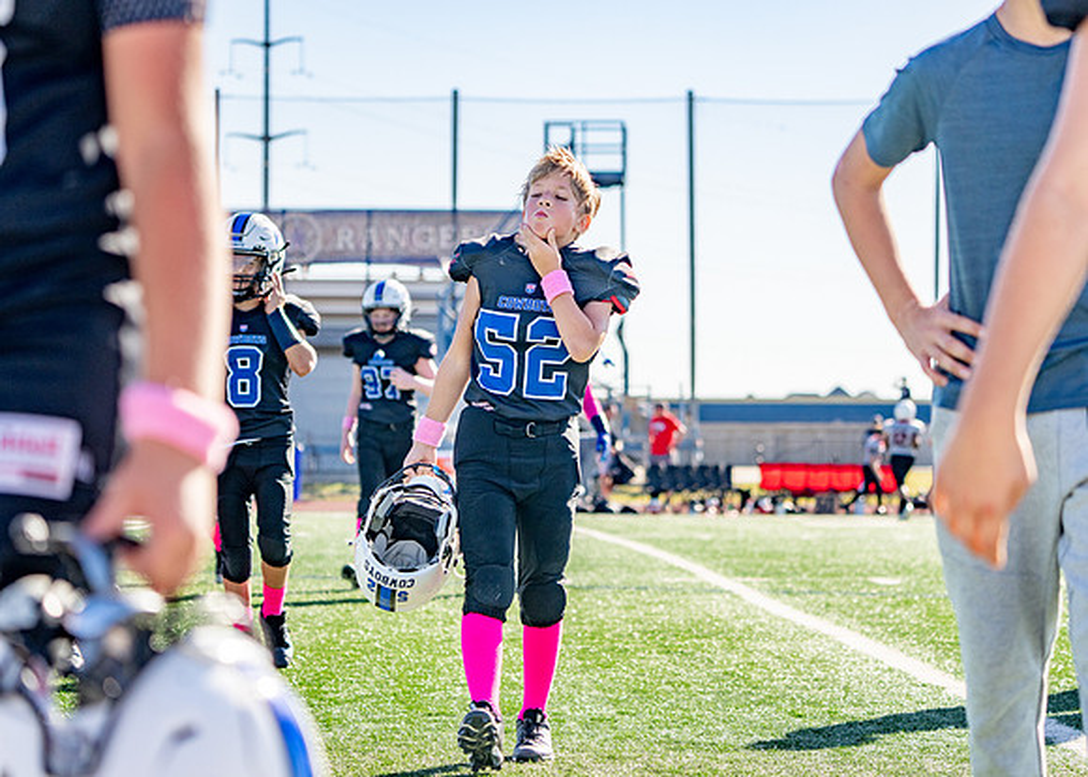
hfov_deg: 17.5
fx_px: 3535
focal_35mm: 114
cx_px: 571
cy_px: 356
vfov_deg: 12.5
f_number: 4.5
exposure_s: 1/1600
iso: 320
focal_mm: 100
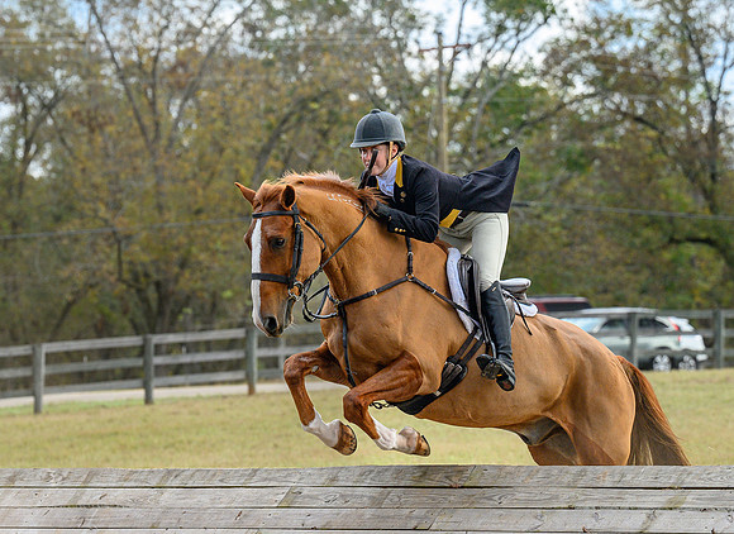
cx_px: 286
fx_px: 3497
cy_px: 307
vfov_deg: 8.7
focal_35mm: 167
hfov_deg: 12.0
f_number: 3.5
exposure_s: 1/1000
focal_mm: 102
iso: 640
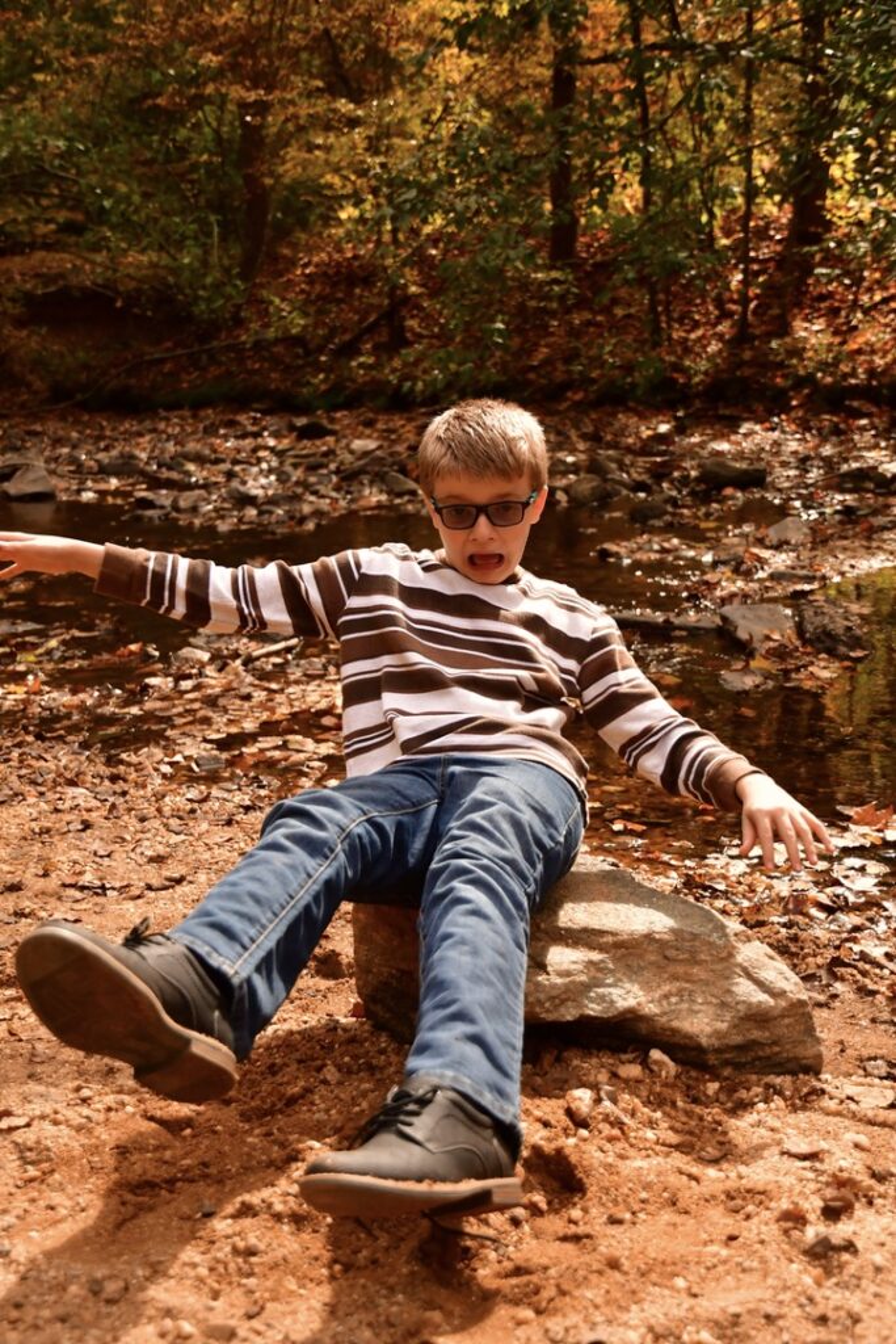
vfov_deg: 47.9
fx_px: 1511
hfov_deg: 33.0
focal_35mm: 40
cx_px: 448
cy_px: 672
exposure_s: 1/8000
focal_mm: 27
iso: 720
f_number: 3
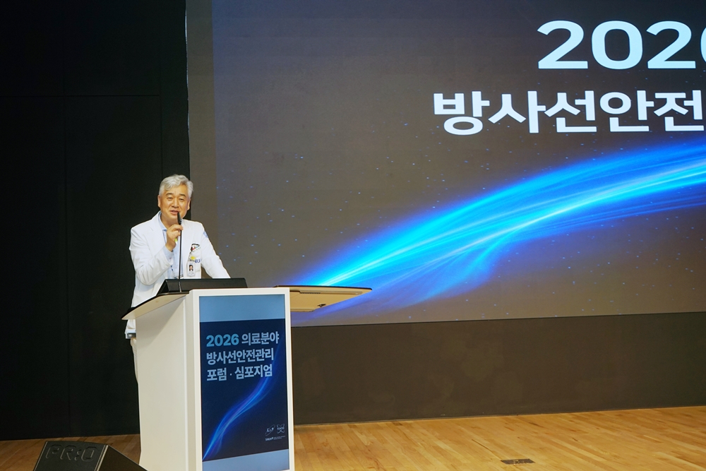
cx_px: 353
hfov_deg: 42.7
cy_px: 236
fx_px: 902
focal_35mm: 46
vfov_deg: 29.3
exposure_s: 1/100
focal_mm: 46
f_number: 7.1
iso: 400
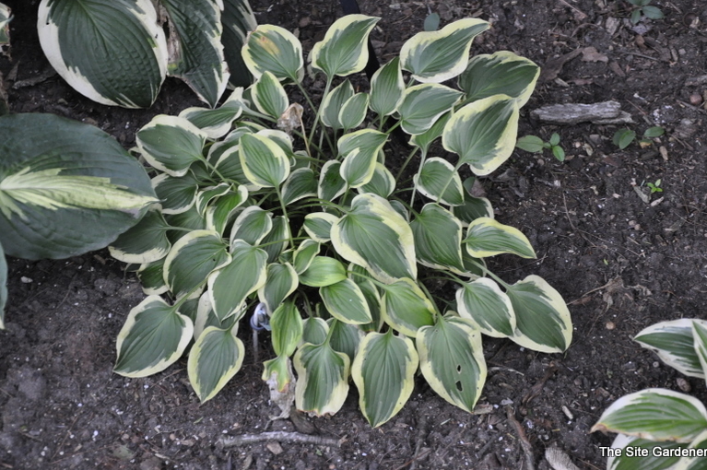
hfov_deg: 21.0
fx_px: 1903
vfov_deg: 14.1
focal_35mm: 97
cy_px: 229
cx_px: 358
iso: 1600
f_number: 5.3
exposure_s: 1/125
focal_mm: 62
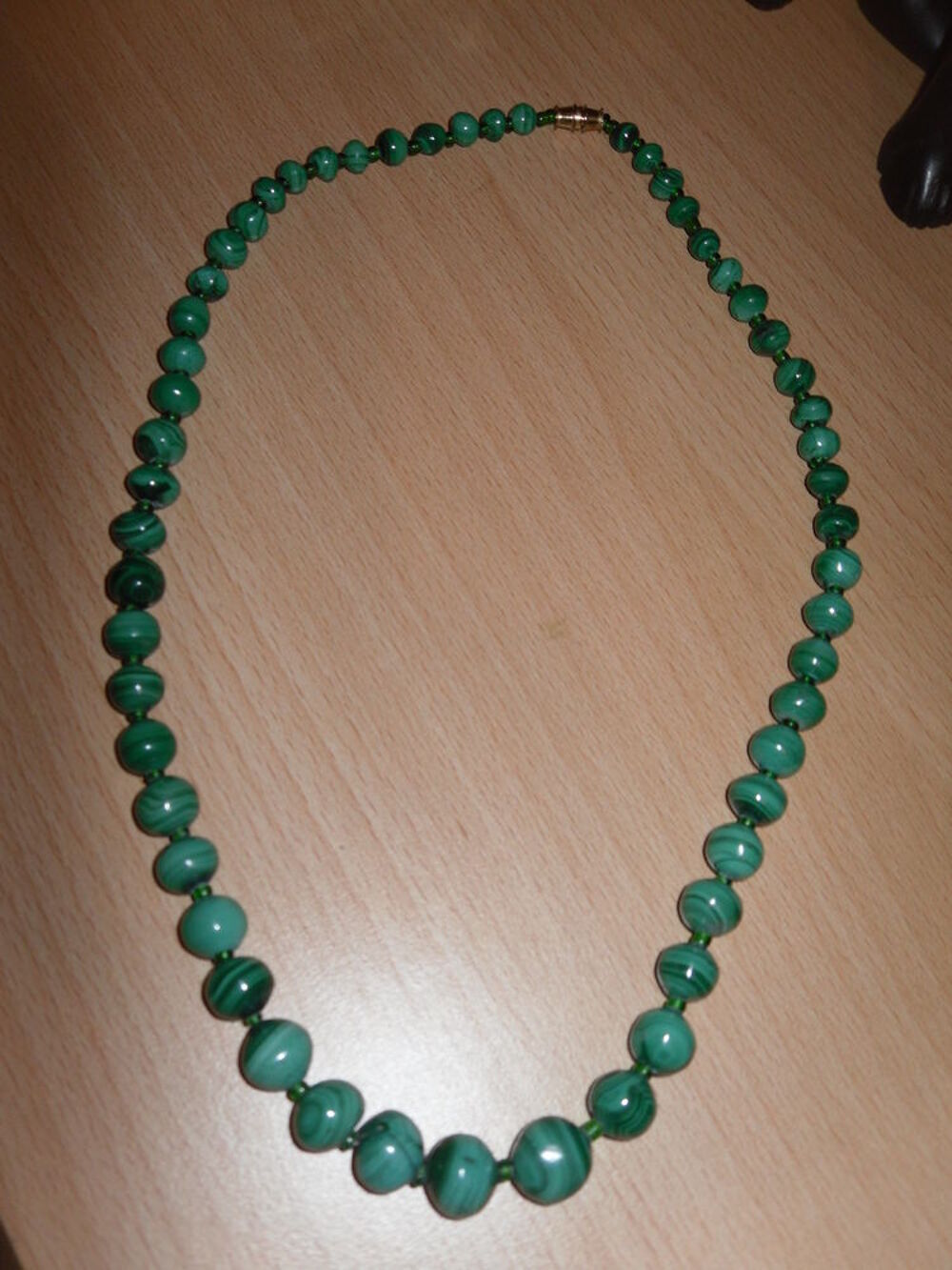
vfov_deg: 52.6
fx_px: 1283
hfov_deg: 40.7
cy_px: 635
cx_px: 476
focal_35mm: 35
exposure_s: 1/45
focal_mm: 6.3
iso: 80
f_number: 3.5
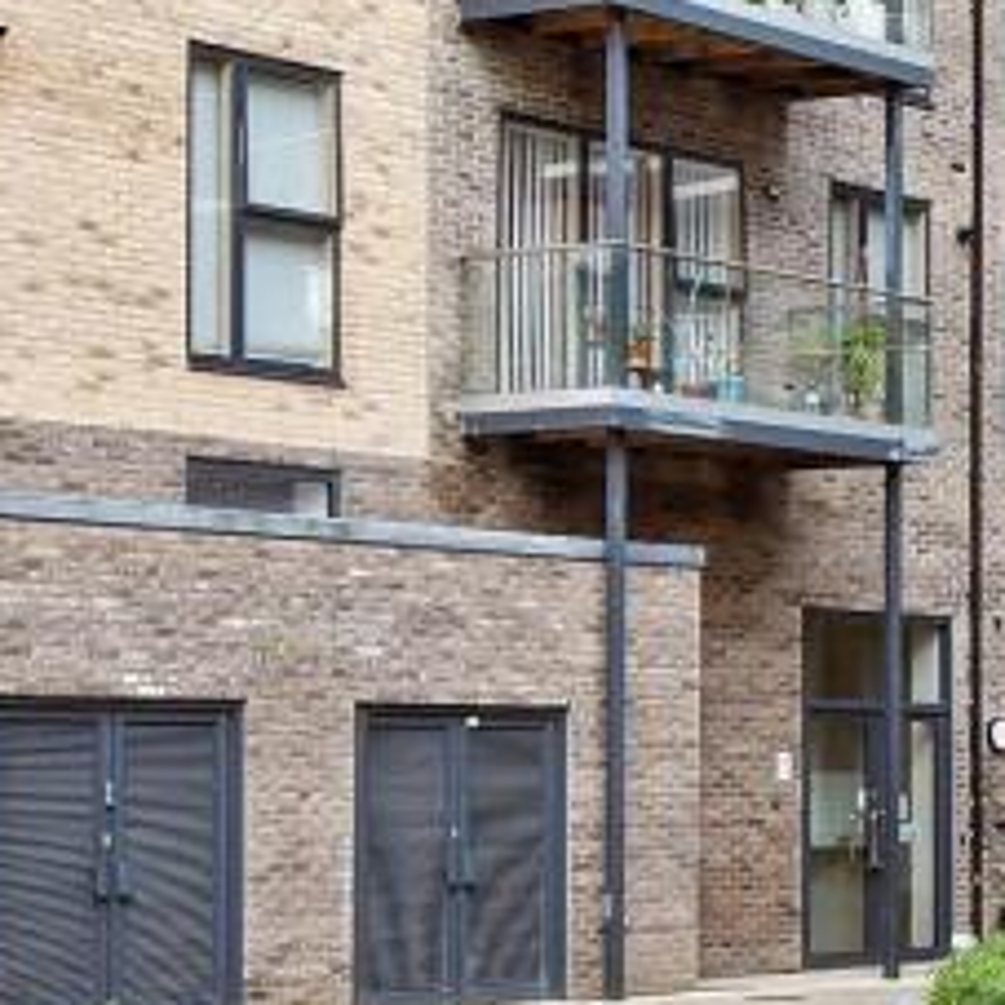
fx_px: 3777
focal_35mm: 115
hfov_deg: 13.9
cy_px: 719
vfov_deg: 15.1
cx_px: 1665
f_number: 8
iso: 400
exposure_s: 1/100
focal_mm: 20
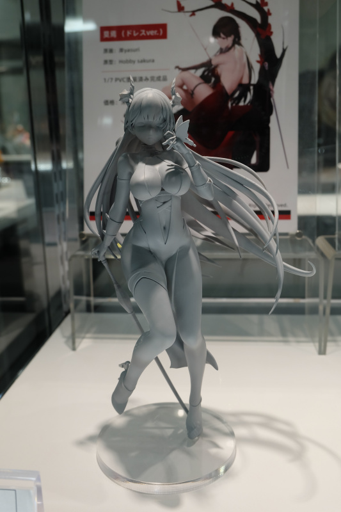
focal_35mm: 35
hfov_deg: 37.8
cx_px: 170
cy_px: 256
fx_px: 497
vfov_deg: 54.4
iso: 400
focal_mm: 23.2
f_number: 5.6
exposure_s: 1/125
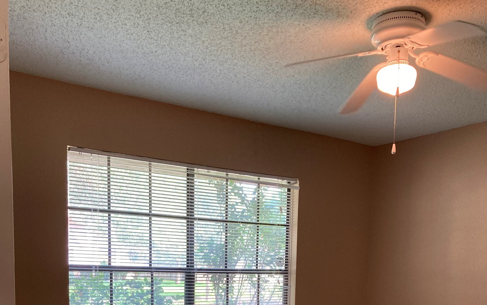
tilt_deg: -4.1
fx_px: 531
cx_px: 242
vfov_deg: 29.3
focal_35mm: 40
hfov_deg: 49.3
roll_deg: -1.2
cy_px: 325
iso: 80
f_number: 1.8
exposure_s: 1/60
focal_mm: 3.99
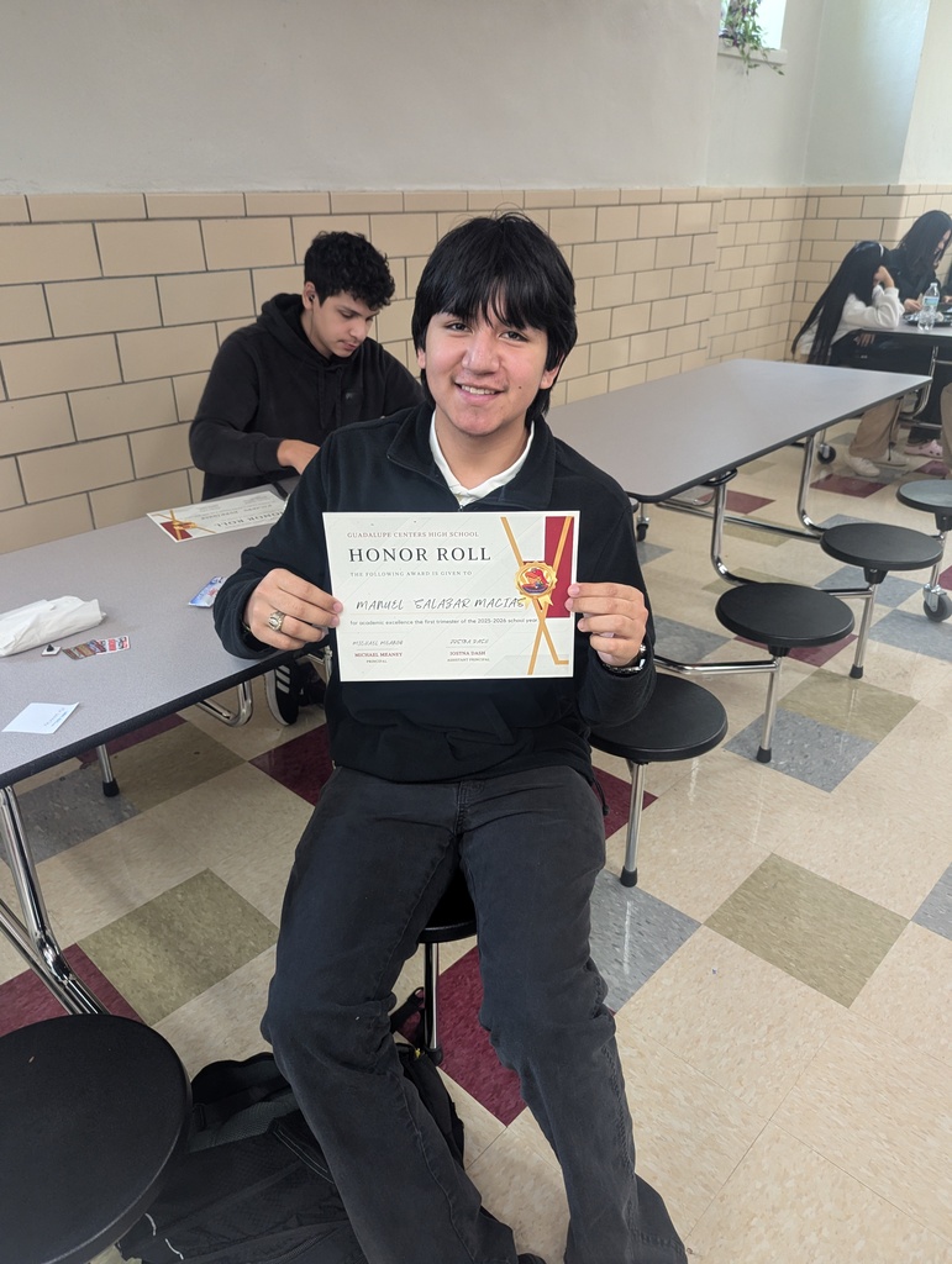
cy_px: 632
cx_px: 476
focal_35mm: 24
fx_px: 878
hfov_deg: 56.9
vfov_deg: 71.5
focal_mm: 6.81
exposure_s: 1/24
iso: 206
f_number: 1.85
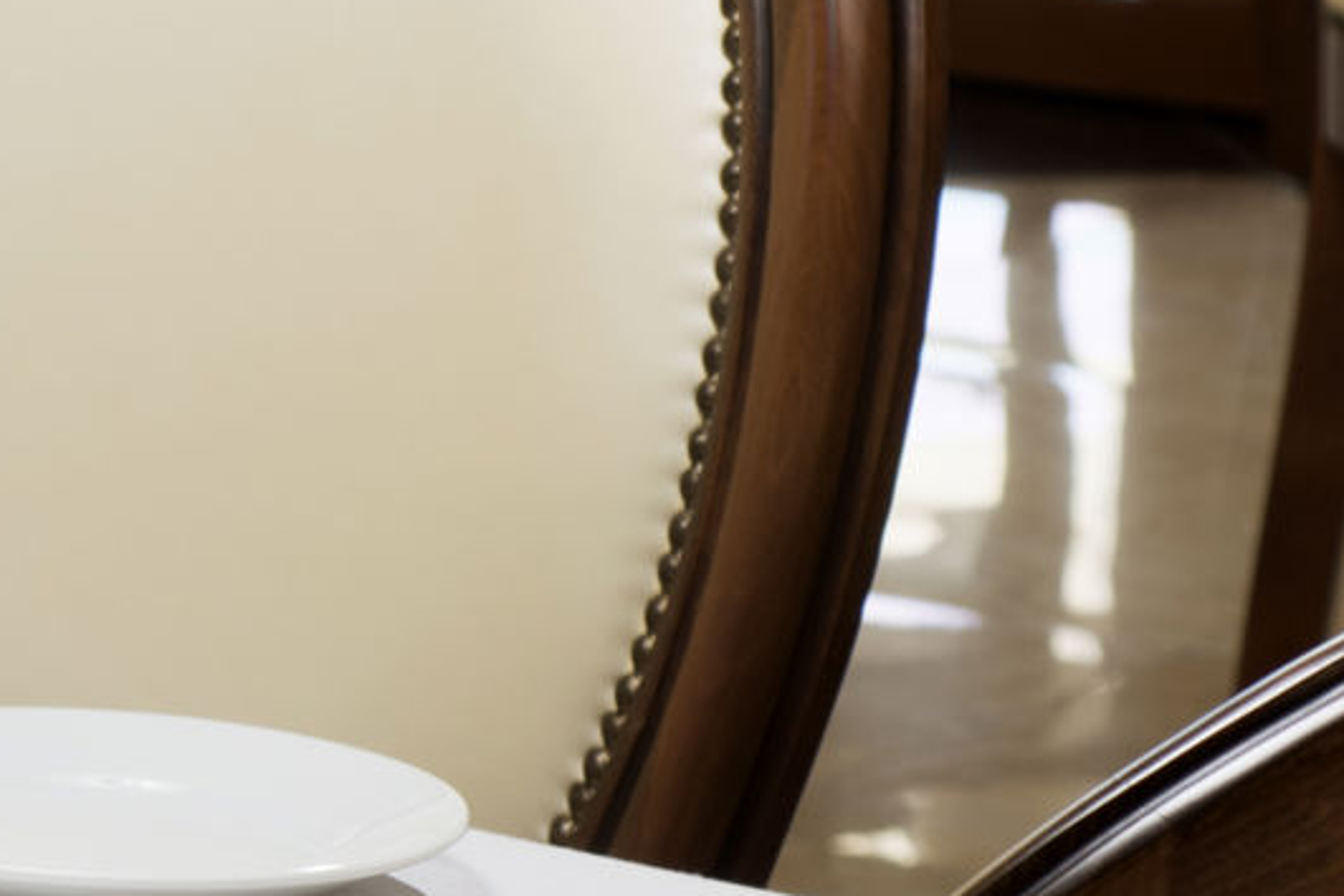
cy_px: 342
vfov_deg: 3.3
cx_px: -2075
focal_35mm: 416
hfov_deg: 4.8
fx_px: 15529
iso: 64
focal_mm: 60
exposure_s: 1/15
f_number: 9
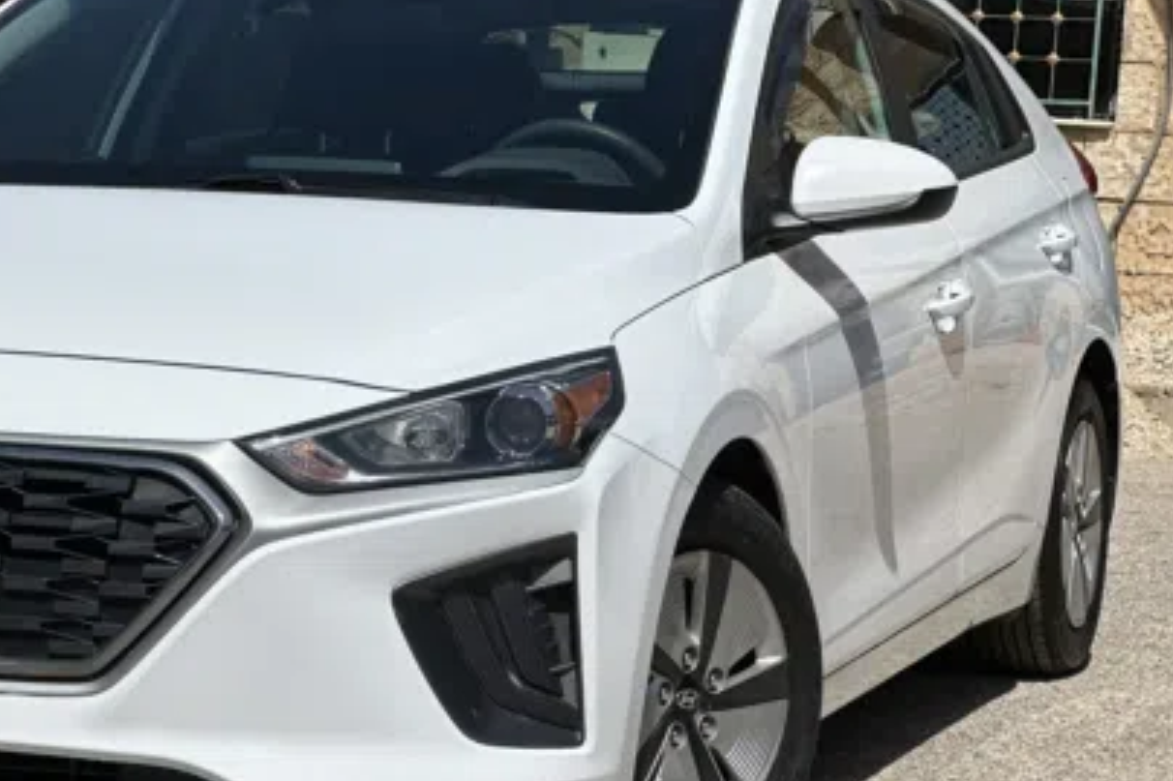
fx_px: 4136
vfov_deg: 10.8
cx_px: 290
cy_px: 485
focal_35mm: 127
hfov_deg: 16.1
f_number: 2.8
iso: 32
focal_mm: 9
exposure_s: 1/1908
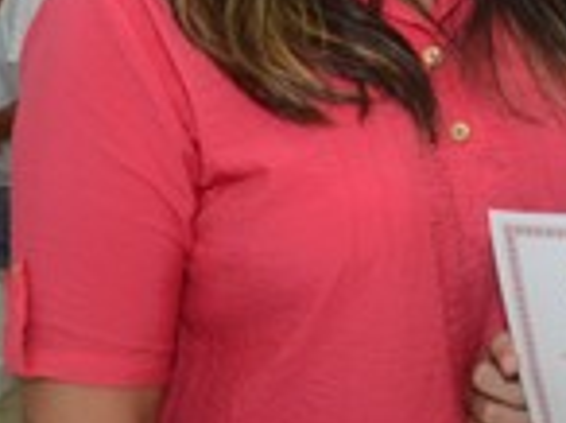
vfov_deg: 16.2
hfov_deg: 21.3
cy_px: -4
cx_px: 558
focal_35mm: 89
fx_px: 1453
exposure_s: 1/100
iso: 1600
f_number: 3.5
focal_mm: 20
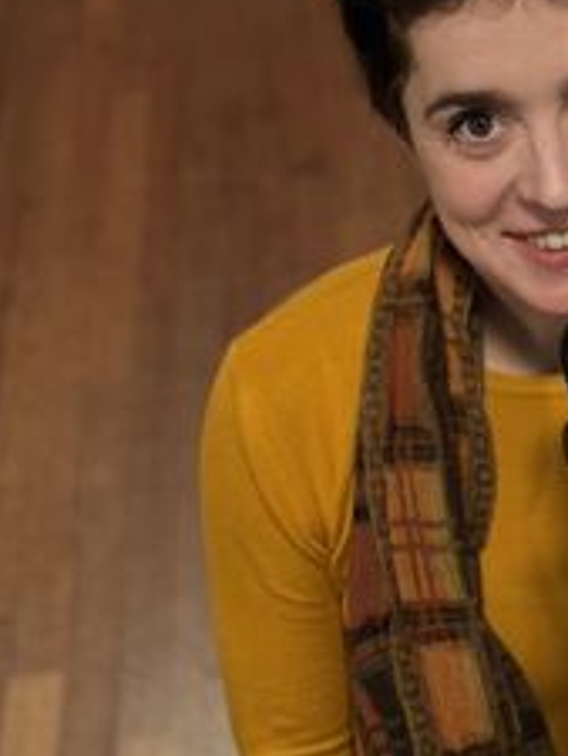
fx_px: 2098
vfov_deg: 20.4
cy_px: 279
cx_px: 476
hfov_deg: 15.3
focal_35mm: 96
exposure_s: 1/24
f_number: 1.78
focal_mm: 6.76
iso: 800
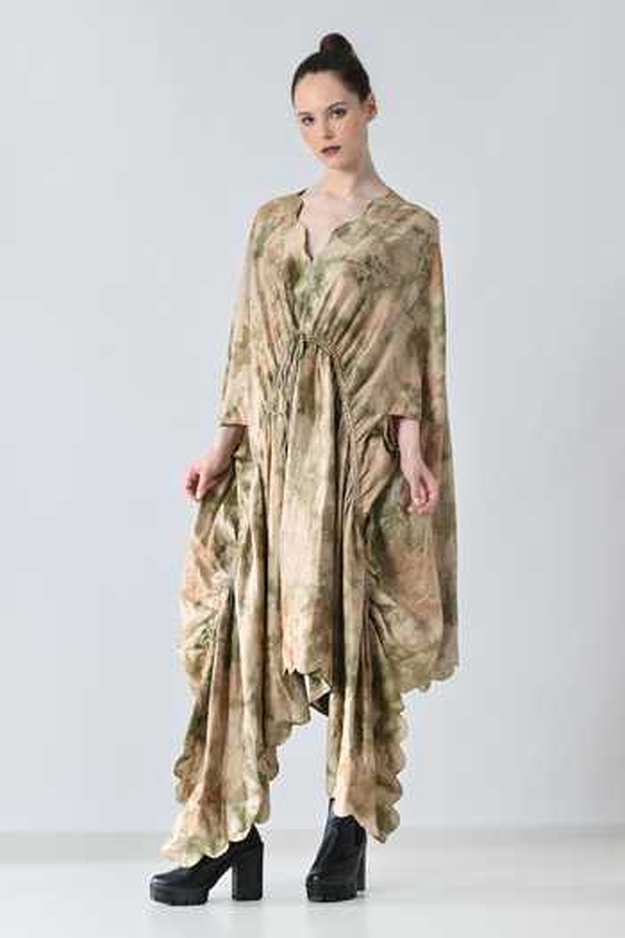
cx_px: 312
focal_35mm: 70
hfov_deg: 19.5
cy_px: 469
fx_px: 1823
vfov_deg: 28.8
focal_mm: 70
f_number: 8
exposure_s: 1/160
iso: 200
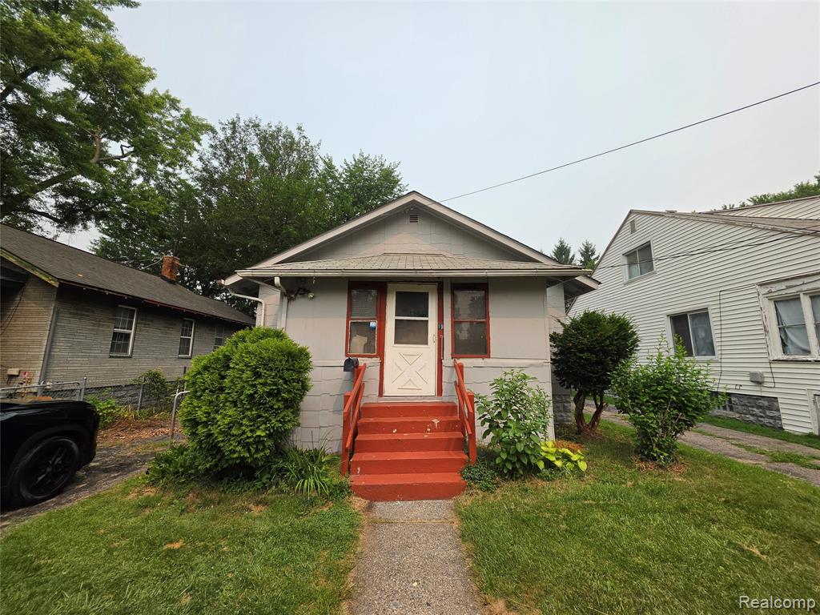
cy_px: 308
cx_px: 410
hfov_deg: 106.2
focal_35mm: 13
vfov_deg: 89.9
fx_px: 308
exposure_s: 1/1402
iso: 32
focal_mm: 2.2
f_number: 1.9
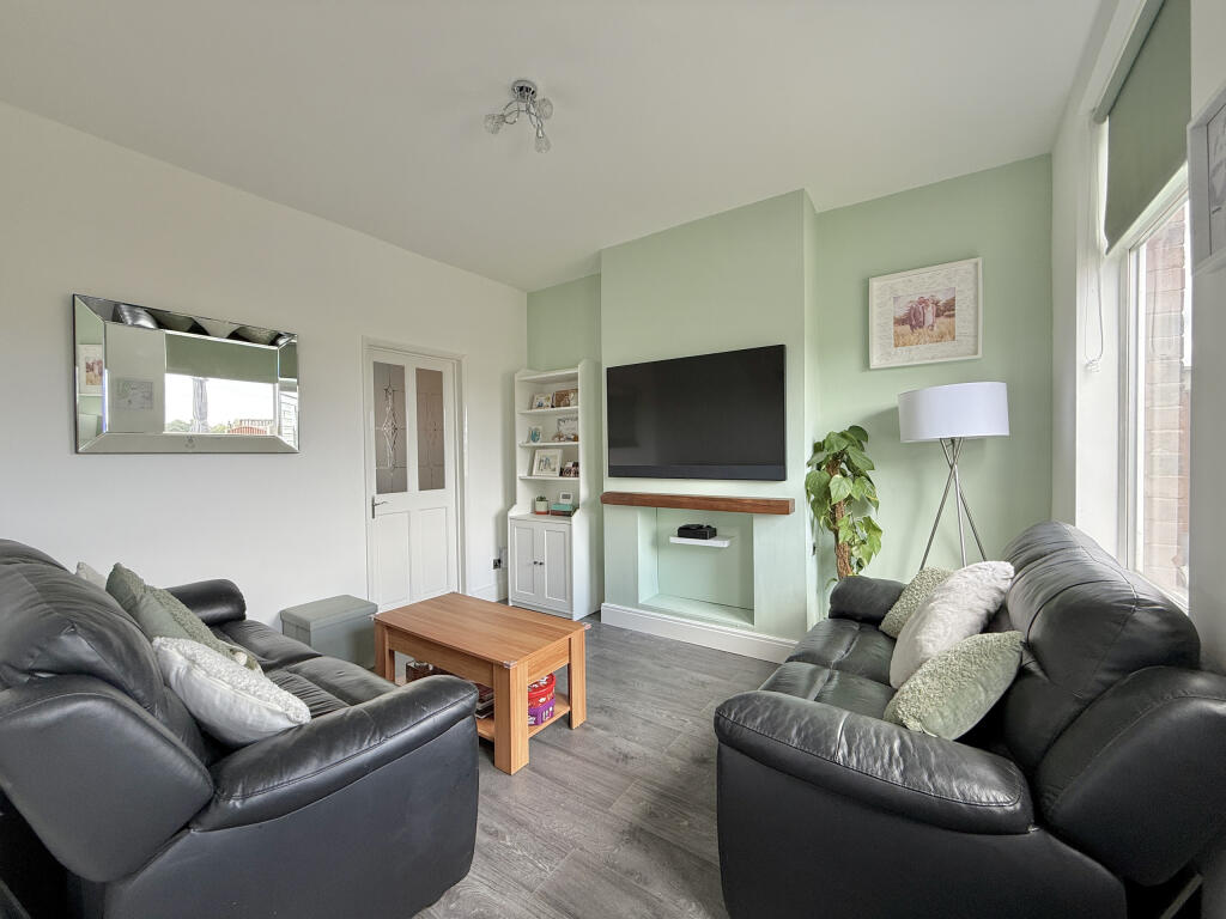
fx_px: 496
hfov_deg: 102.1
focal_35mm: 14
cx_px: 613
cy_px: 460
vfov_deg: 85.7
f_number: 2.2
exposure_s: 1/99
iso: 100
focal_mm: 2.22
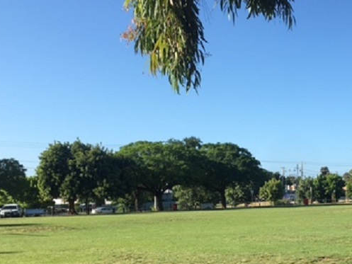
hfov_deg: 34.3
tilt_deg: -1.4
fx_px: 549
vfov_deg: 26.5
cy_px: 217
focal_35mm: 54
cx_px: 289
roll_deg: +0.5
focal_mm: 4.15
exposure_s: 1/864
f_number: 2.2
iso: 25
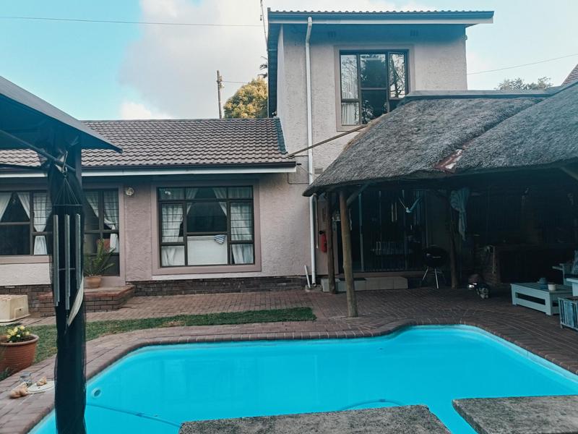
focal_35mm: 25
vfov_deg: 54.9
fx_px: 417
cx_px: 289
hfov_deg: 69.4
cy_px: 217
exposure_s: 1/101
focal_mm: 4.7
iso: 80
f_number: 1.7
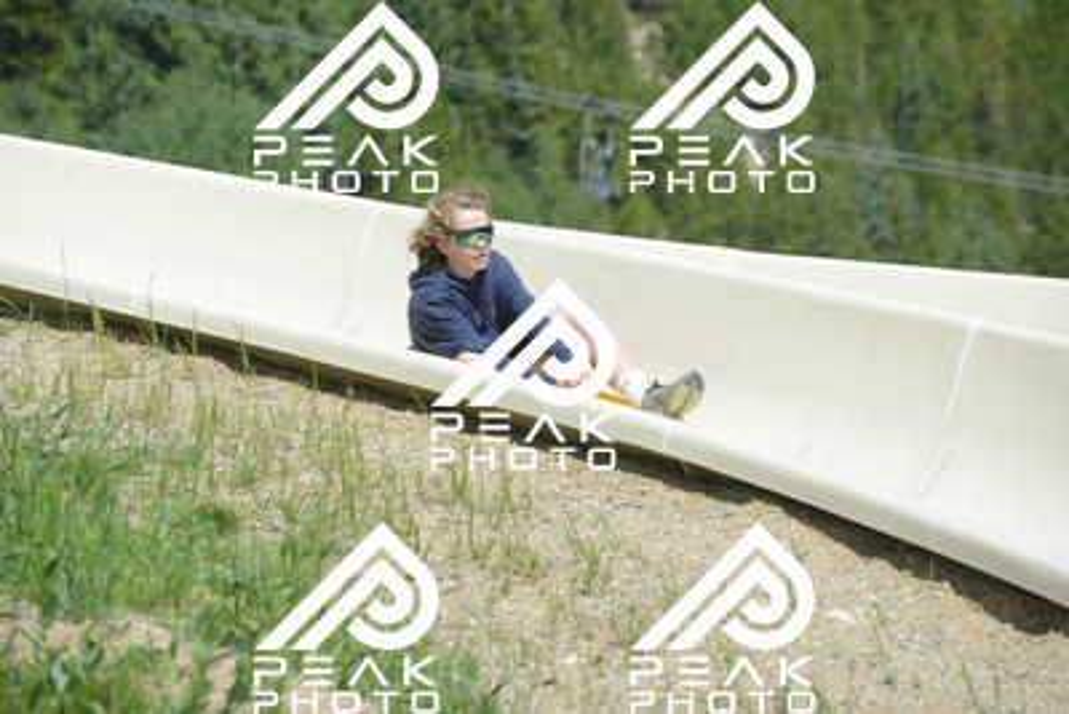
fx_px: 5792
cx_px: 534
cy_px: 357
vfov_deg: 7.0
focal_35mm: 195
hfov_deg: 10.5
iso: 220
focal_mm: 195
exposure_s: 1/640
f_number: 6.3
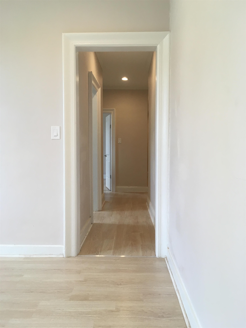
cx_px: 123
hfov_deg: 48.2
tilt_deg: -3.6
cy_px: 164
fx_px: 275
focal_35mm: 29
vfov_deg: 61.7
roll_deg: -1.1
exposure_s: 1/30
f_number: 2.2
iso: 25
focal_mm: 4.15
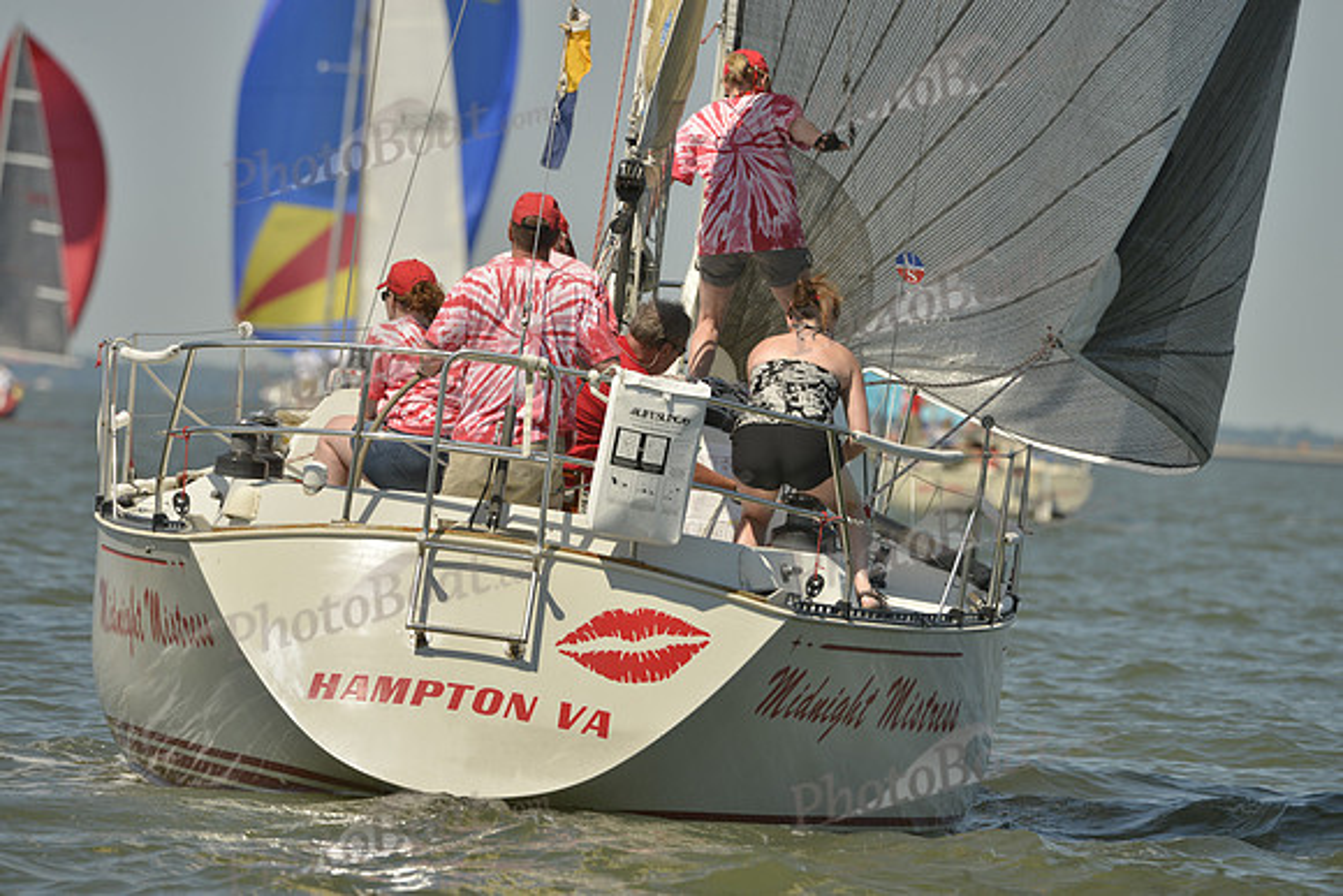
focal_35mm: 400
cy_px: 448
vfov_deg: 3.4
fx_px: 14925
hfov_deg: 5.2
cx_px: 672
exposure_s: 1/1000
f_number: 8
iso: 200
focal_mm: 400
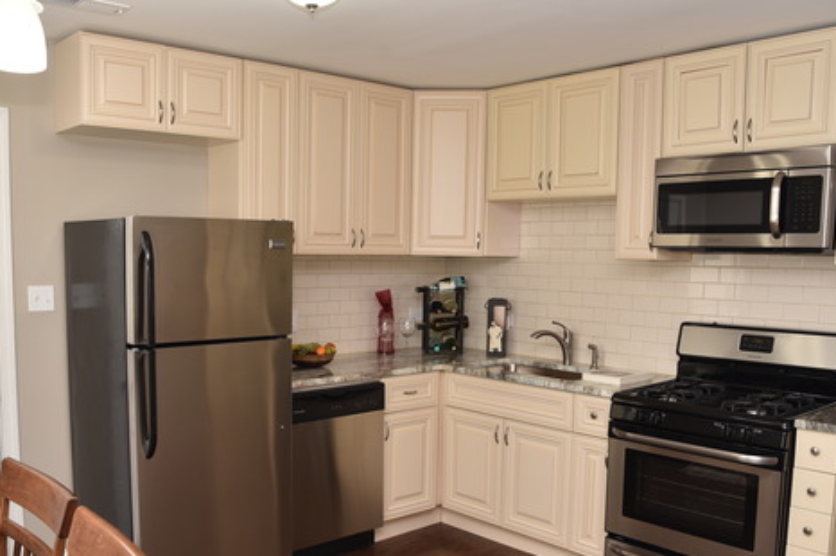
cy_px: 342
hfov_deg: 57.1
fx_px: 766
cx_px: 371
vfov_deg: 39.7
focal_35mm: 33
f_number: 5.6
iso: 400
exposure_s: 1/60
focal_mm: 24
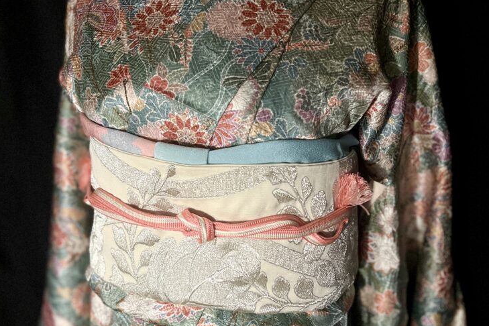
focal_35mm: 38
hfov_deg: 50.7
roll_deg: -1.0
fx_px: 516
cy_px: 188
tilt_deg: -23.7
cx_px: 234
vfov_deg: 35.0
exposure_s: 1/40
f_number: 1.5
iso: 640
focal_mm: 5.7
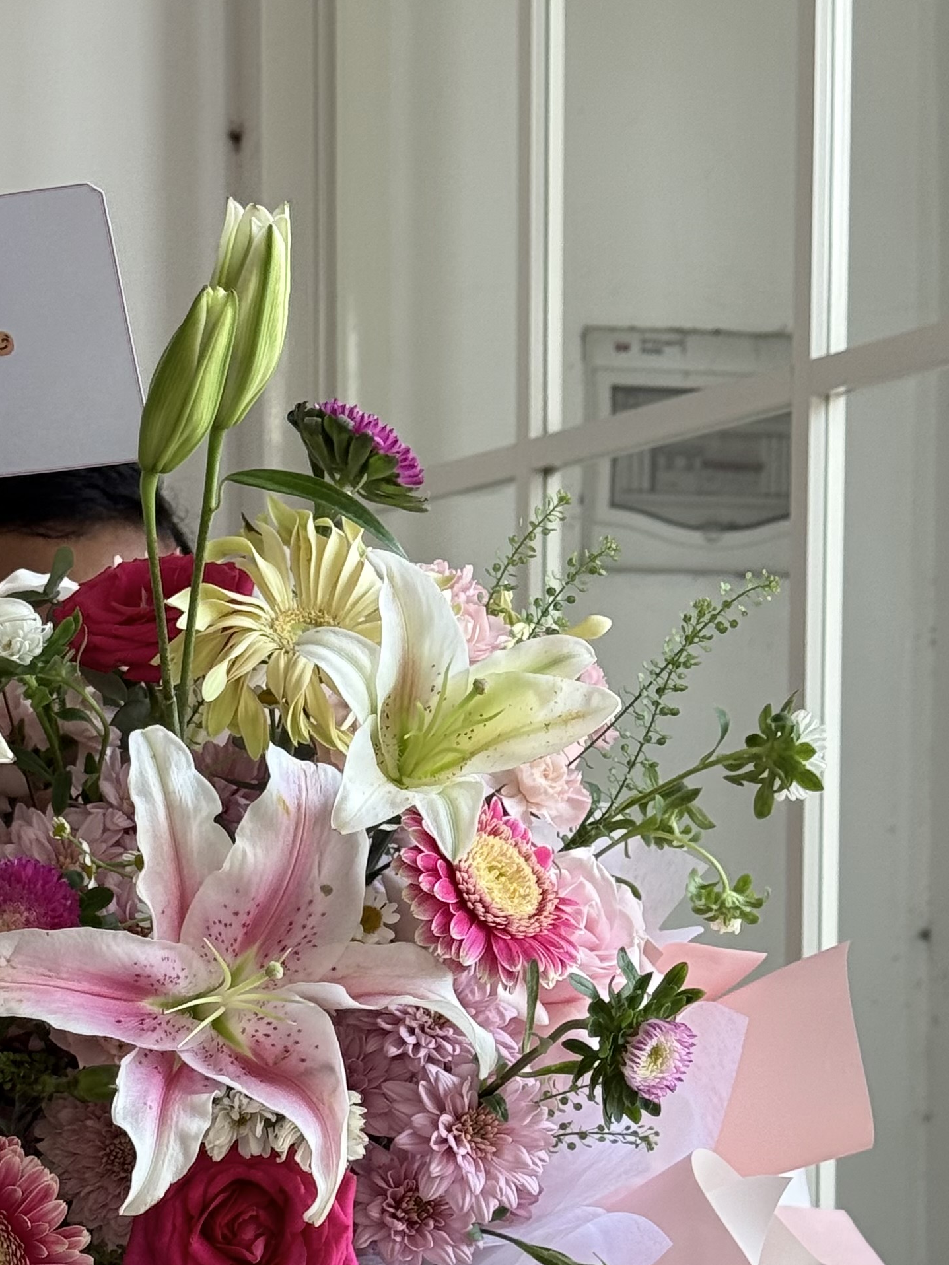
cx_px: 151
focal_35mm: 101
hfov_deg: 14.5
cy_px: 1254
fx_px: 3692
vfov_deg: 18.9
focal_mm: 6.76
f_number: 1.78
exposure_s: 1/96
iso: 100
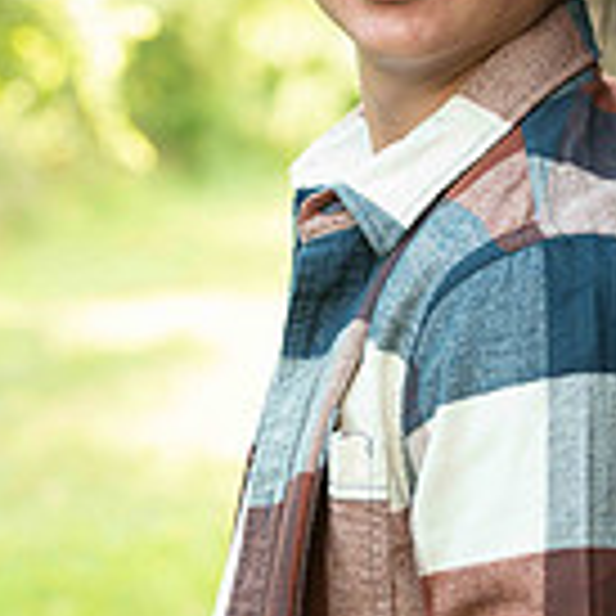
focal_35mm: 196
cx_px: 409
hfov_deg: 8.9
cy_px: 297
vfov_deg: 8.9
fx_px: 3946
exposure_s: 1/200
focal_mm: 70
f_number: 4
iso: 400
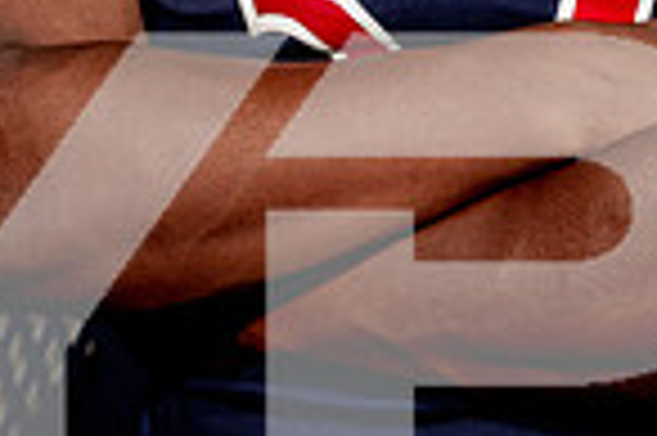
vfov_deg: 9.5
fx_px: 2534
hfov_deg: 14.7
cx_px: 194
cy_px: -272
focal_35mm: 139
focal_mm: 35
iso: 100
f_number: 6.3
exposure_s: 1/125
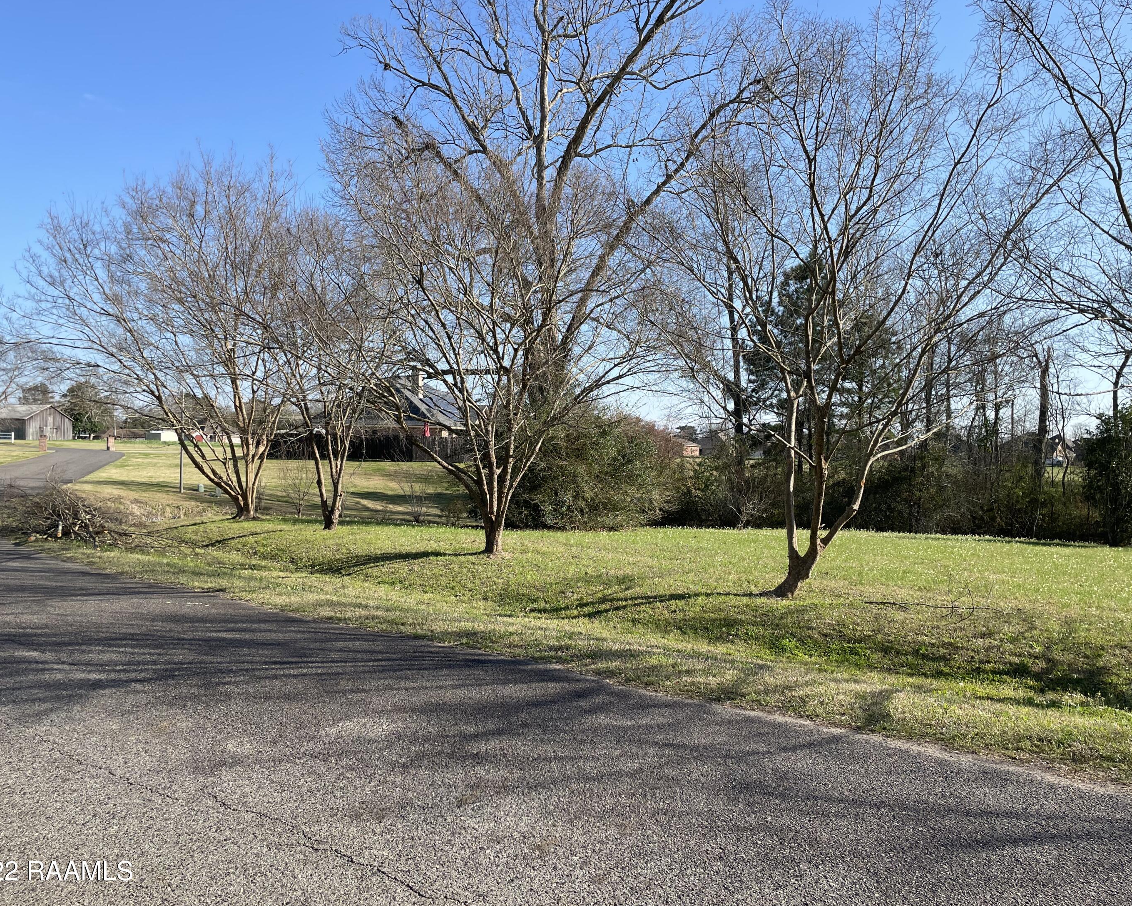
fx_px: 938
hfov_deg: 62.2
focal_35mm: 28
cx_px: 563
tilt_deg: +1.0
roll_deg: -0.8
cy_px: 445
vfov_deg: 51.5
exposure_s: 1/2257
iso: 32
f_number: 1.6
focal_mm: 4.2
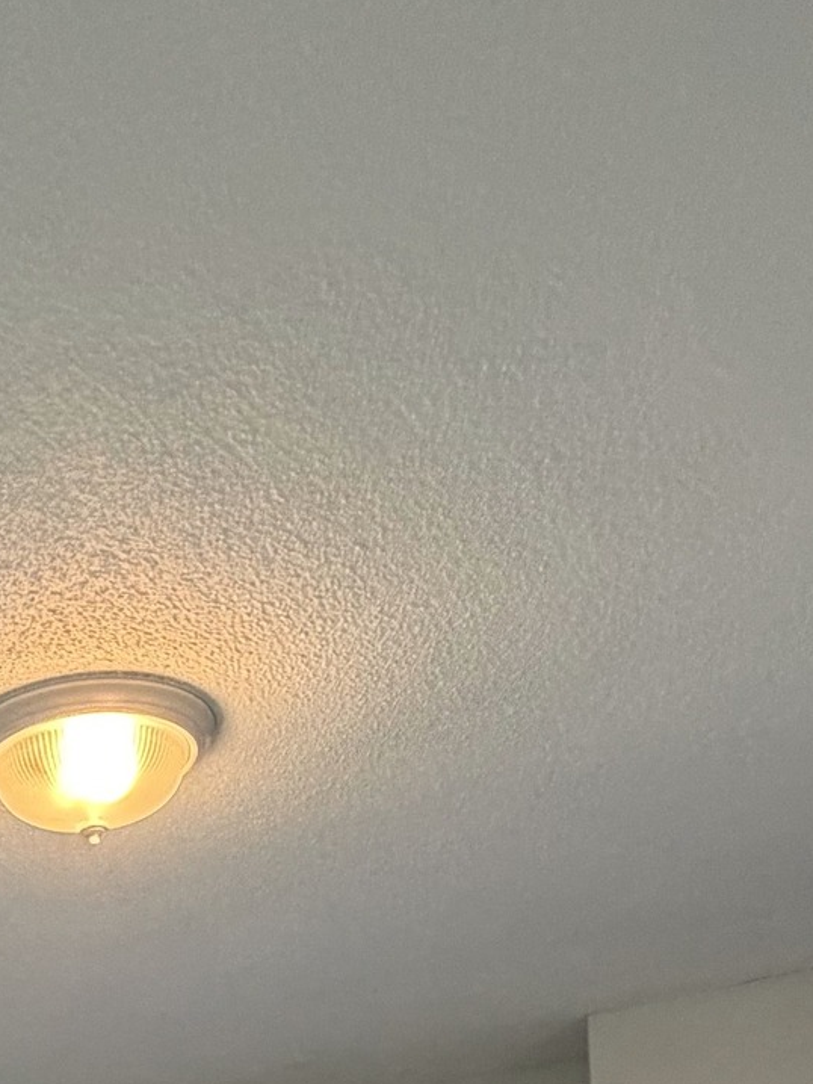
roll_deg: +3.7
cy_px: 1420
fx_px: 1409
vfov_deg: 31.8
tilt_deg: -0.5
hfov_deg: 30.3
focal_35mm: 45
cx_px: 32
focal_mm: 2.22
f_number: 2.2
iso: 500
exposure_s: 1/60
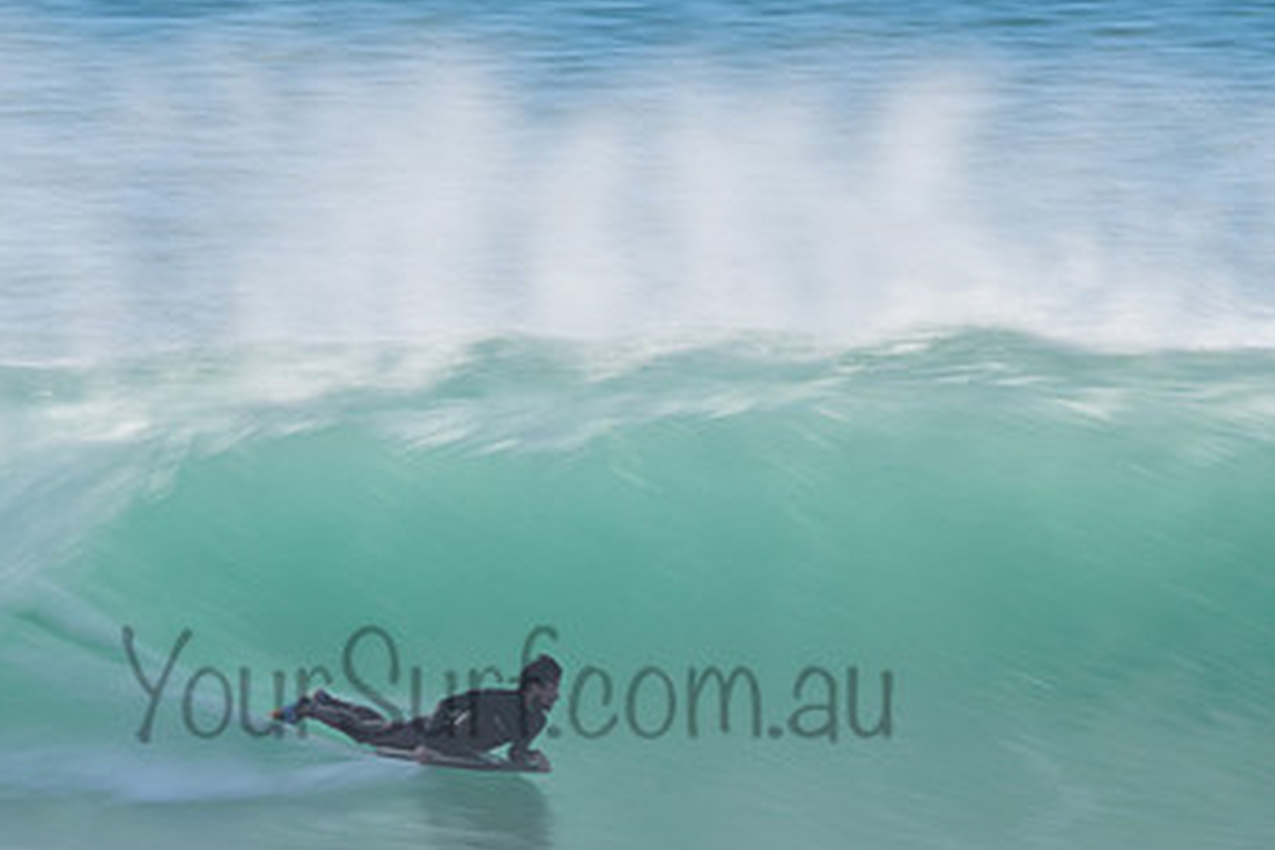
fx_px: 36512
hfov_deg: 2.0
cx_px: 503
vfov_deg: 1.3
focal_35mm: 1031
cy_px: 652
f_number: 25
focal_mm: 500
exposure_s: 1/30
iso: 64
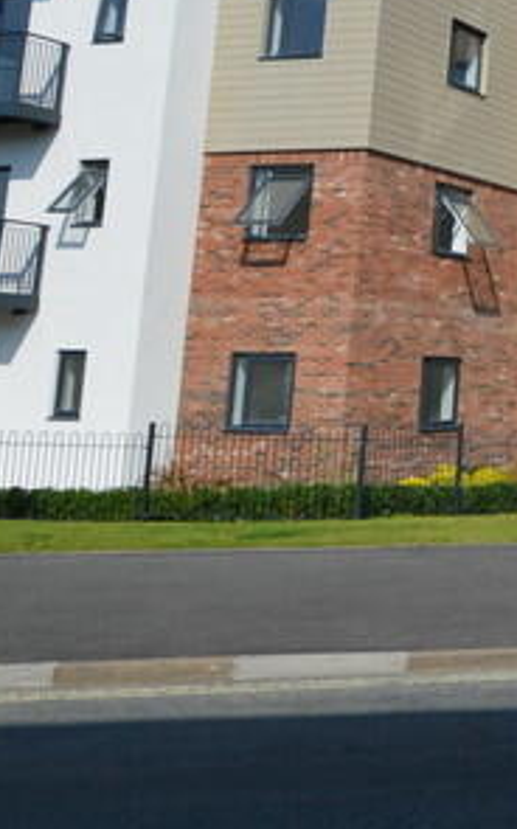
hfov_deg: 18.2
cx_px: 975
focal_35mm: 53
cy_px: 173
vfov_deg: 37.0
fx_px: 1197
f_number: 9
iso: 100
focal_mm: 10
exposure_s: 1/320
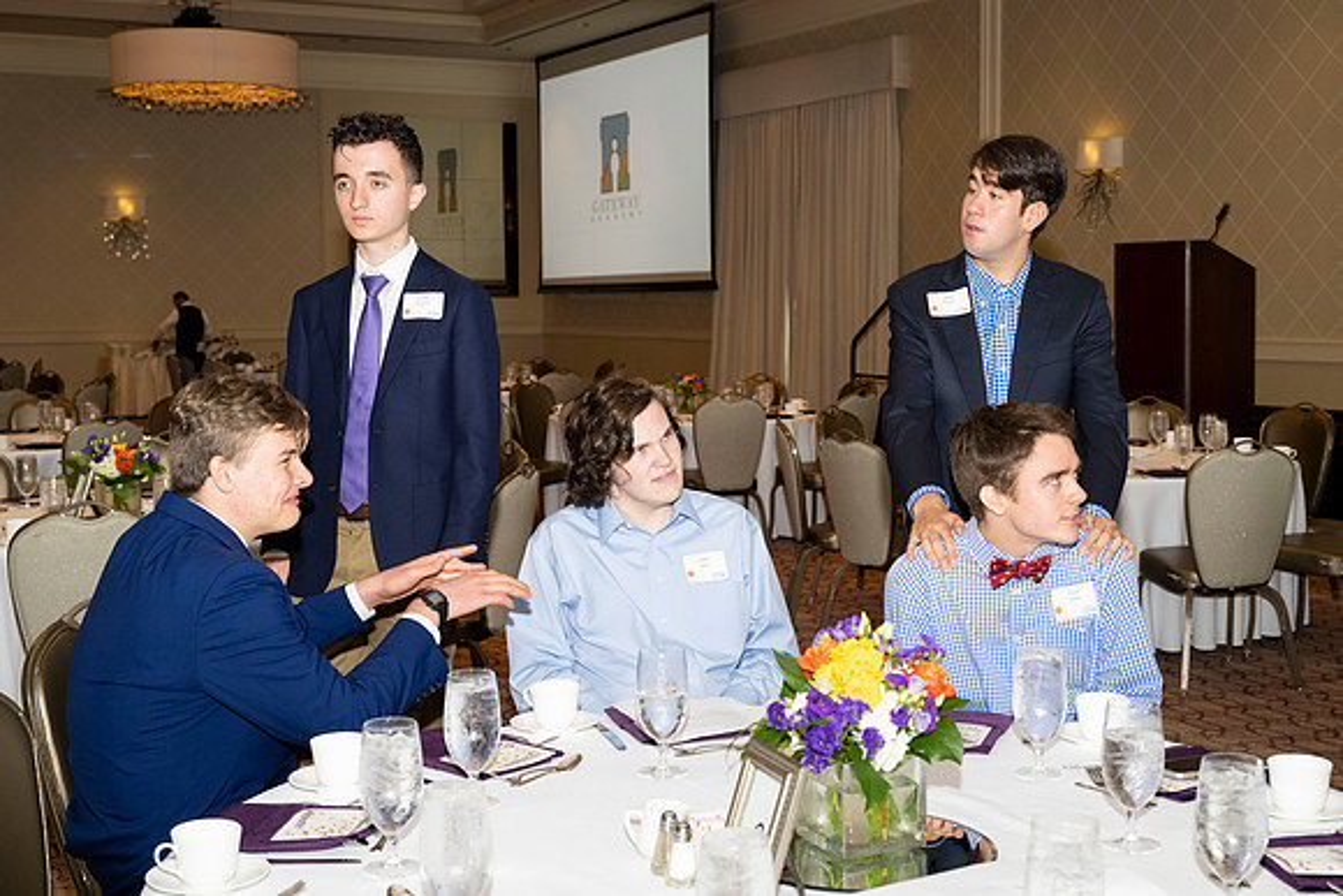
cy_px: 448
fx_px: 1716
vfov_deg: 29.3
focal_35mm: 46
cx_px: 672
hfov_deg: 42.7
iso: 1000
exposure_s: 1/125
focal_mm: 46
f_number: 5.6
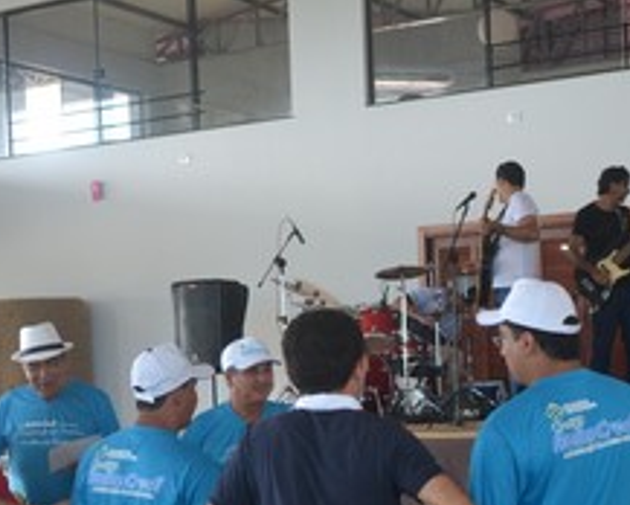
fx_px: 1306
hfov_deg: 27.0
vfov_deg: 21.7
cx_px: 421
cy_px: 383
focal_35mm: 70
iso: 1100
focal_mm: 24
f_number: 3.8
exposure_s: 1/60
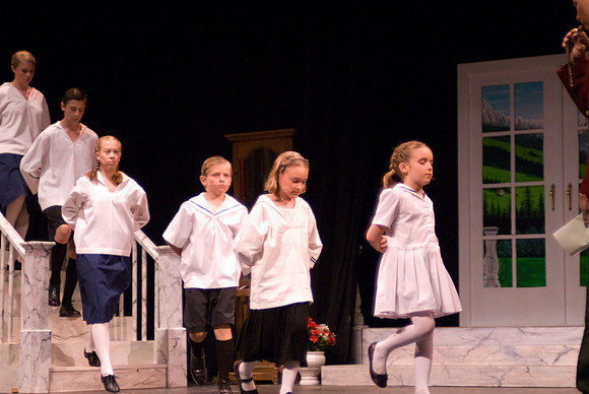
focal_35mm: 93
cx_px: 294
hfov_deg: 21.9
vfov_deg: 14.7
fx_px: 1523
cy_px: 197
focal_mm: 62
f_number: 2.8
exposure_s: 1/160
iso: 1600
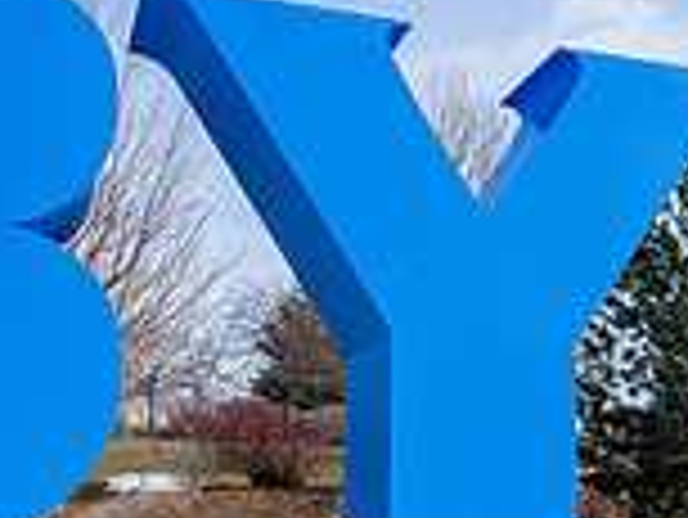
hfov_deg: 30.8
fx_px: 1233
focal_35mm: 62
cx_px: 479
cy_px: 300
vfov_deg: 23.7
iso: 125
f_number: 8
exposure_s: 1/320
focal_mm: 14
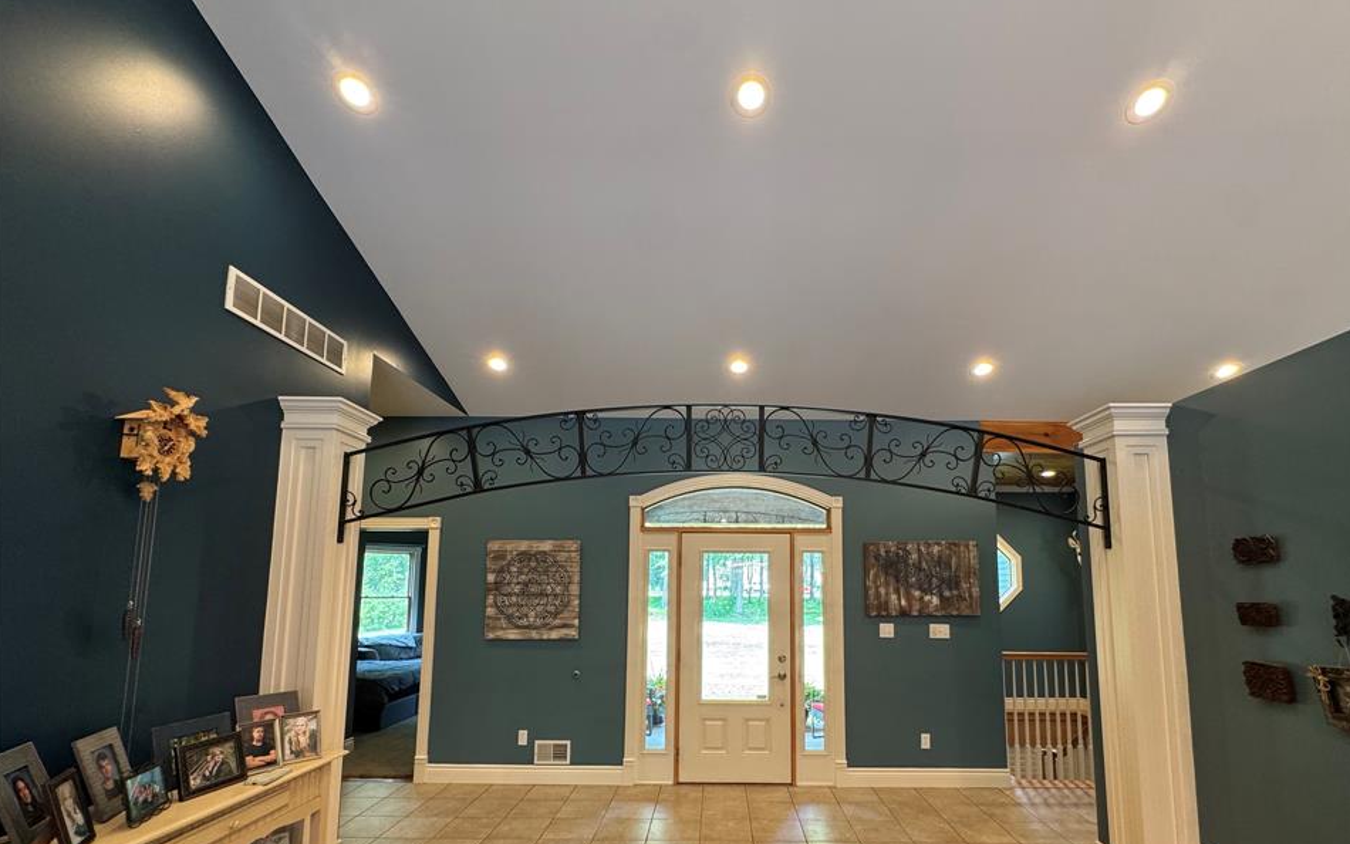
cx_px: 719
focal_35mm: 16
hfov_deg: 97.7
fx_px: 589
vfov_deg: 70.2
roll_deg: +0.2
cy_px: 523
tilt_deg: +6.7
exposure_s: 1/60
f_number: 2.2
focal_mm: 2.22
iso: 160
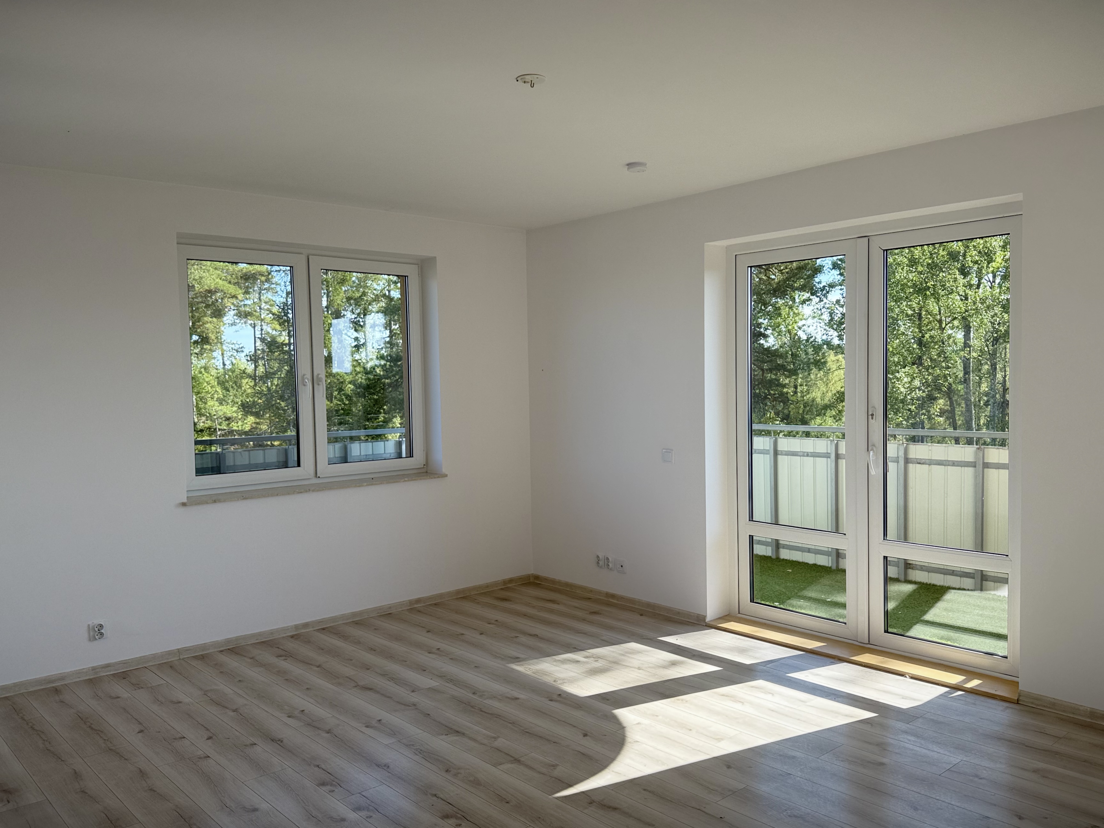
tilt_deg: -3.1
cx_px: 552
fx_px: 765
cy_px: 414
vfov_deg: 56.8
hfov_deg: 71.6
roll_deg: +0.2
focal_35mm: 24
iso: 80
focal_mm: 6.76
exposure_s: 1/858
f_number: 1.78
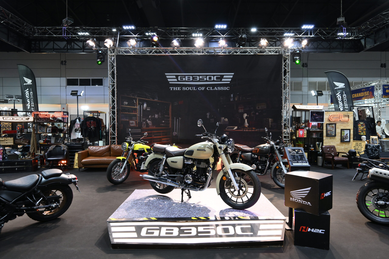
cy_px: 130
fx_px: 232
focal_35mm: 22
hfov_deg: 79.9
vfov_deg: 58.3
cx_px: 194
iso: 1000
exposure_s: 1/125
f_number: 4
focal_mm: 21.5
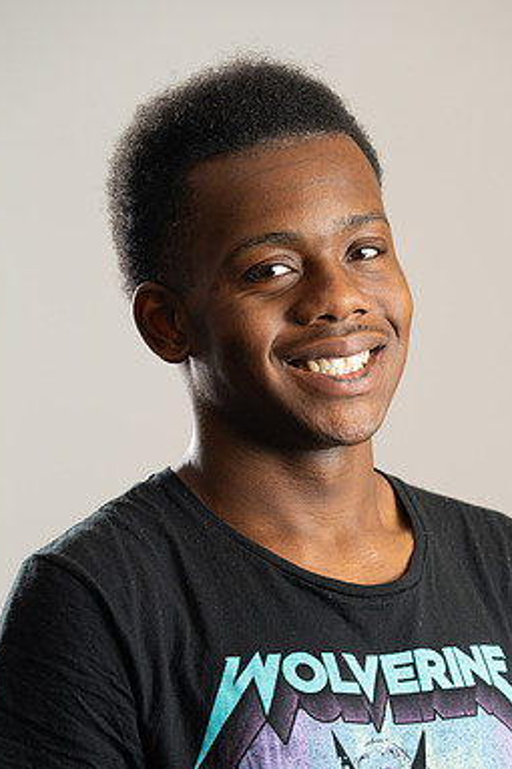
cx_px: 275
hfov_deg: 6.8
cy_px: 448
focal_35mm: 201
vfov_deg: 10.2
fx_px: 4292
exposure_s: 1/200
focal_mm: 171
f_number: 6.3
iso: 500
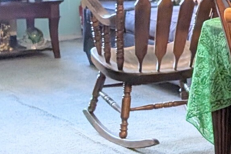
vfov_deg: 9.9
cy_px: -63
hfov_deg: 14.0
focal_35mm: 135
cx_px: 367
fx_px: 866
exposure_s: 1/150
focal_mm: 6.9
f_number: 1.68
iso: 20
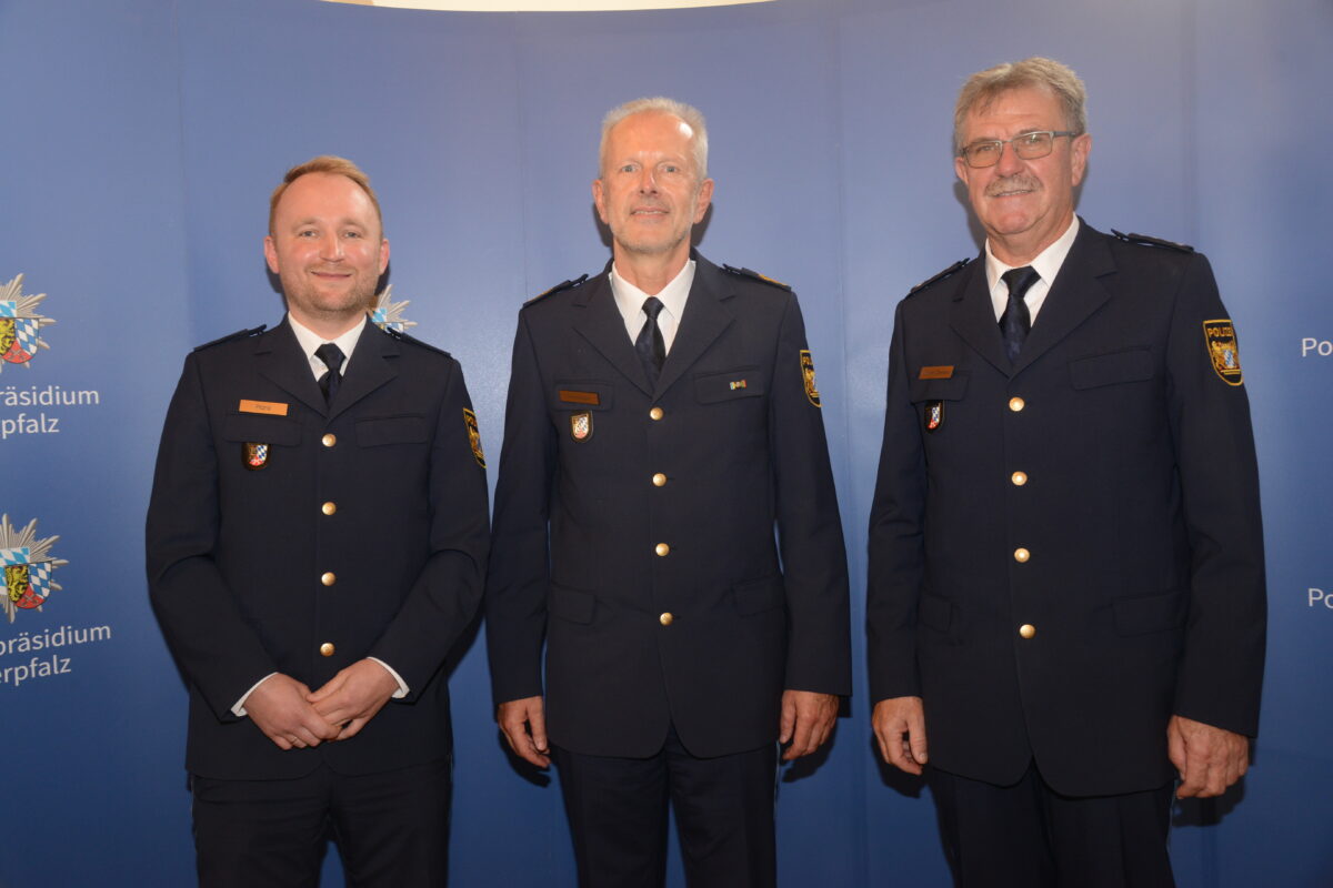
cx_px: 666
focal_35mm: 32
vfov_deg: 41.1
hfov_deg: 58.7
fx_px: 1185
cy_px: 444
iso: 1000
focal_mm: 32
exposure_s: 1/60
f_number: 7.1
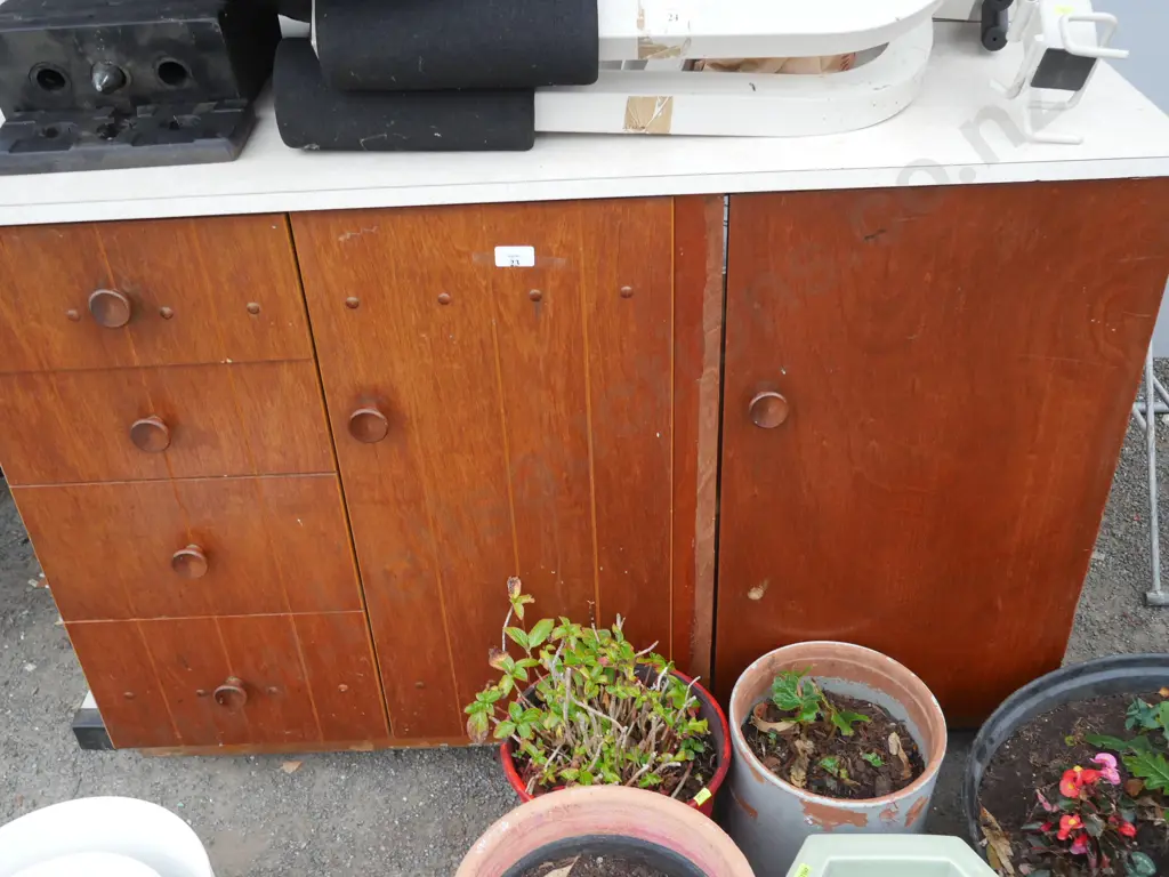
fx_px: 1216
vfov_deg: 39.7
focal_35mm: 36
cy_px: 438
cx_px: 584
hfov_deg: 51.4
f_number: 5
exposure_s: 1/60
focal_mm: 18
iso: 800
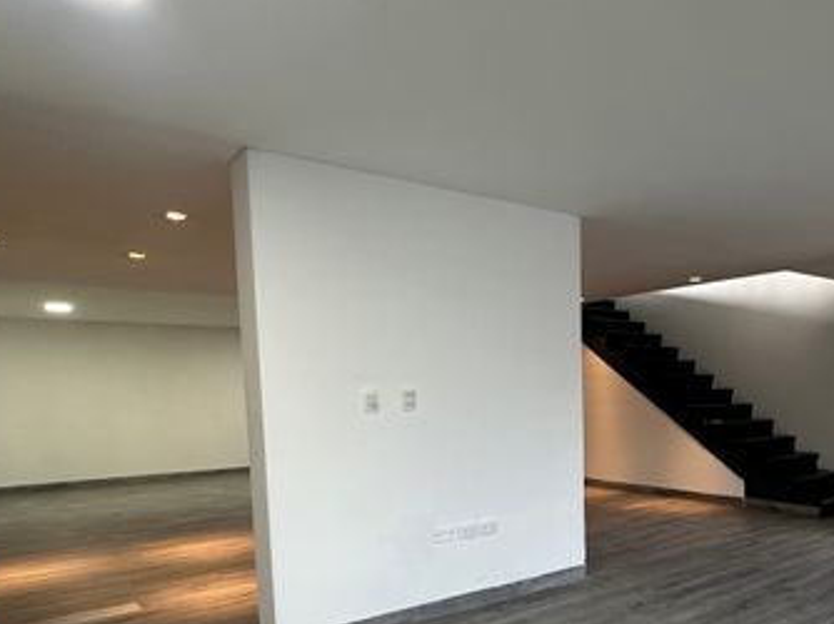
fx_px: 674
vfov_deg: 48.1
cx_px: 561
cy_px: 454
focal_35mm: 28
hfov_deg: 61.8
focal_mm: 2.22
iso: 200
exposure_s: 1/60
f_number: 2.2
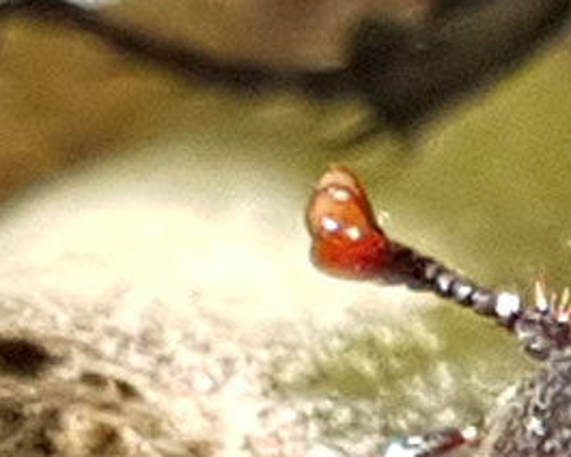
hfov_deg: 11.9
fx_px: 2586
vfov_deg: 10.0
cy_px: 459
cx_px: 927
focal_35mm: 153
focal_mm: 4.2
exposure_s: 1/273
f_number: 1.7
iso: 40
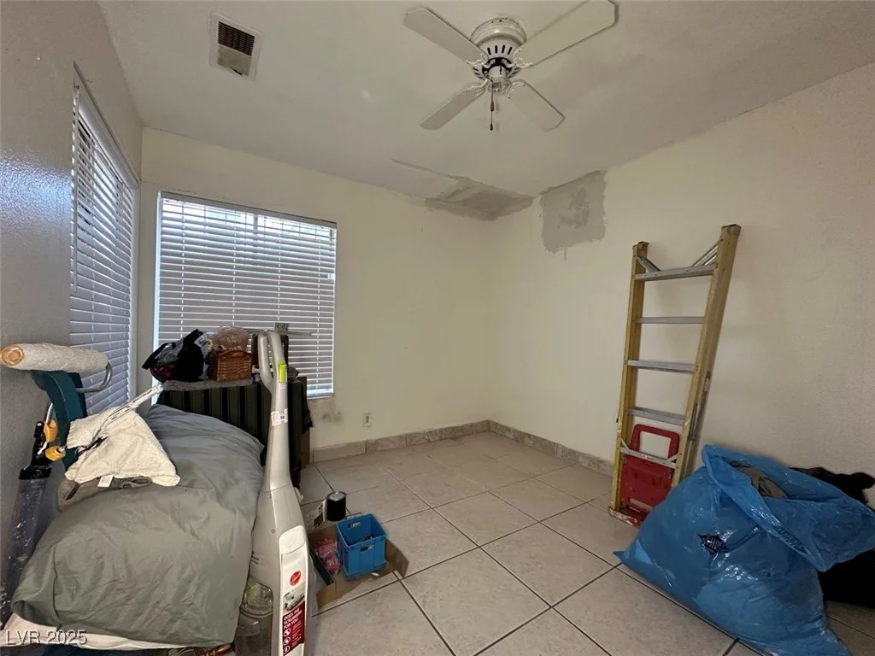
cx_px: 438
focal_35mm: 14
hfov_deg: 102.1
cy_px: 328
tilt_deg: +0.1
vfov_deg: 85.7
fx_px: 354
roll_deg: -0.1
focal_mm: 2.22
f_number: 2.2
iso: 250
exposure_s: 1/99
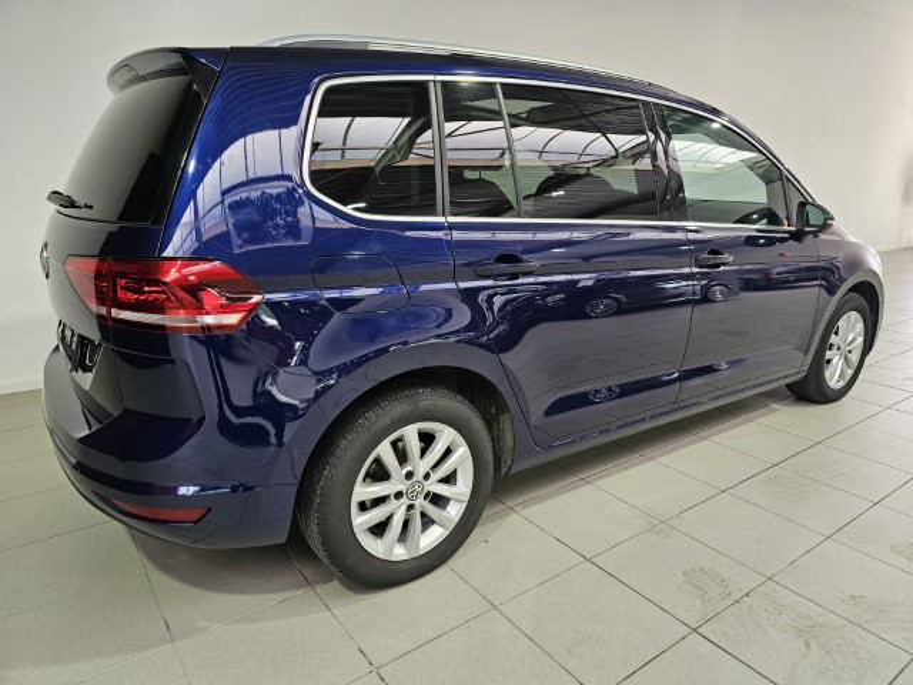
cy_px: 342
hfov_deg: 73.9
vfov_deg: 58.9
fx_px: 607
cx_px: 456
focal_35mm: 23
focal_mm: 6.3
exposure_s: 1/100
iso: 50
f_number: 1.7
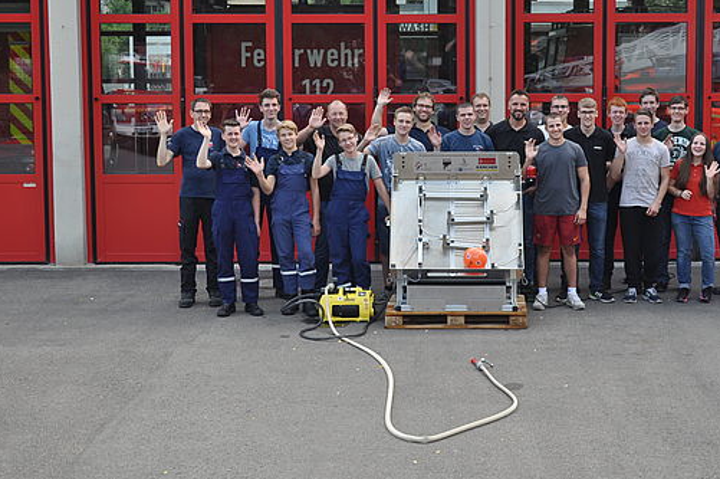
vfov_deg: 19.4
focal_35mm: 70
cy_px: 201
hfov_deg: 28.7
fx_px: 1399
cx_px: 460
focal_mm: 36
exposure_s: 1/200
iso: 200
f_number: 7.1
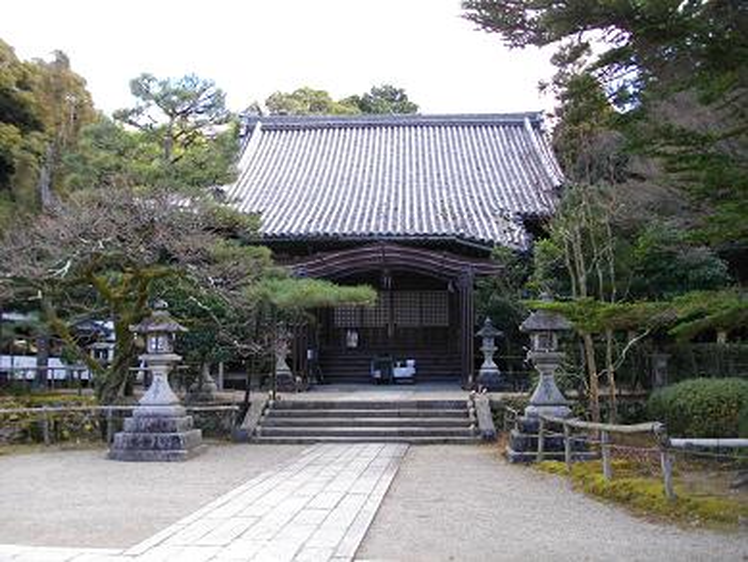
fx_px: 692
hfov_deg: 56.8
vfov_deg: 44.2
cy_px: 281
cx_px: 374
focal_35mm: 32
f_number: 2.9
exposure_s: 1/160
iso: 100
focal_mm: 5.7
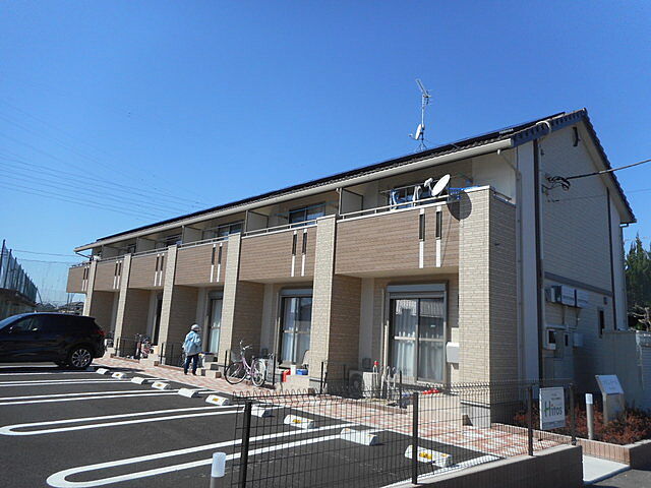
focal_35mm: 25
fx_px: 470
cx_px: 326
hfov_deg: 69.4
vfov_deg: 54.9
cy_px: 244
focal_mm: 4.5
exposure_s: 1/1000
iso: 80
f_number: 3.7
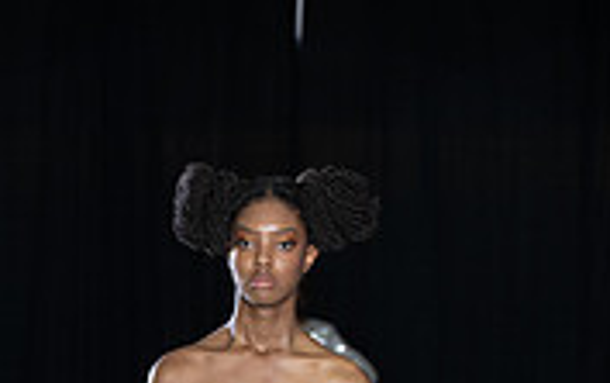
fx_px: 4393
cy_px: 773
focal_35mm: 264
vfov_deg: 4.9
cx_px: 238
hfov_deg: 7.9
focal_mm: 102
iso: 1250
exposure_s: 1/160
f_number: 5
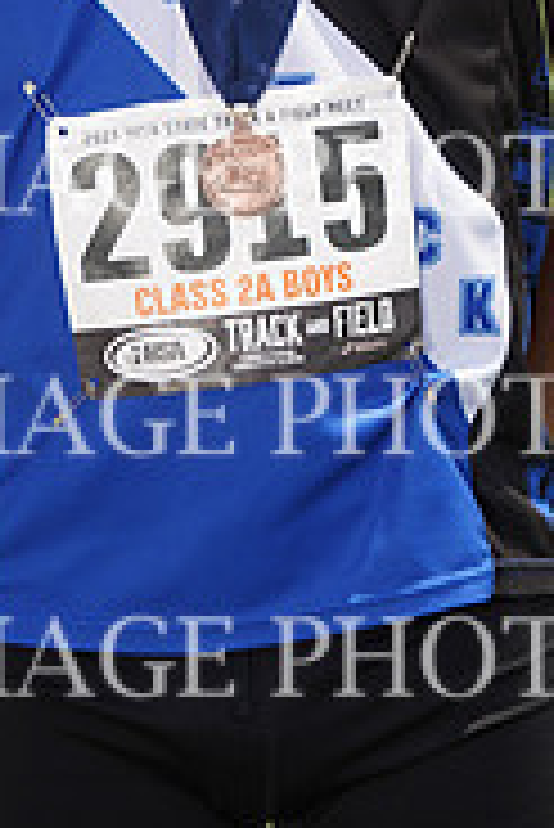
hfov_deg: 5.8
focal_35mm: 236
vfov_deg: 8.6
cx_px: 241
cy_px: -189
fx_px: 5437
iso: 100
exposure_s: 1/200
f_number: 9
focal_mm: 75
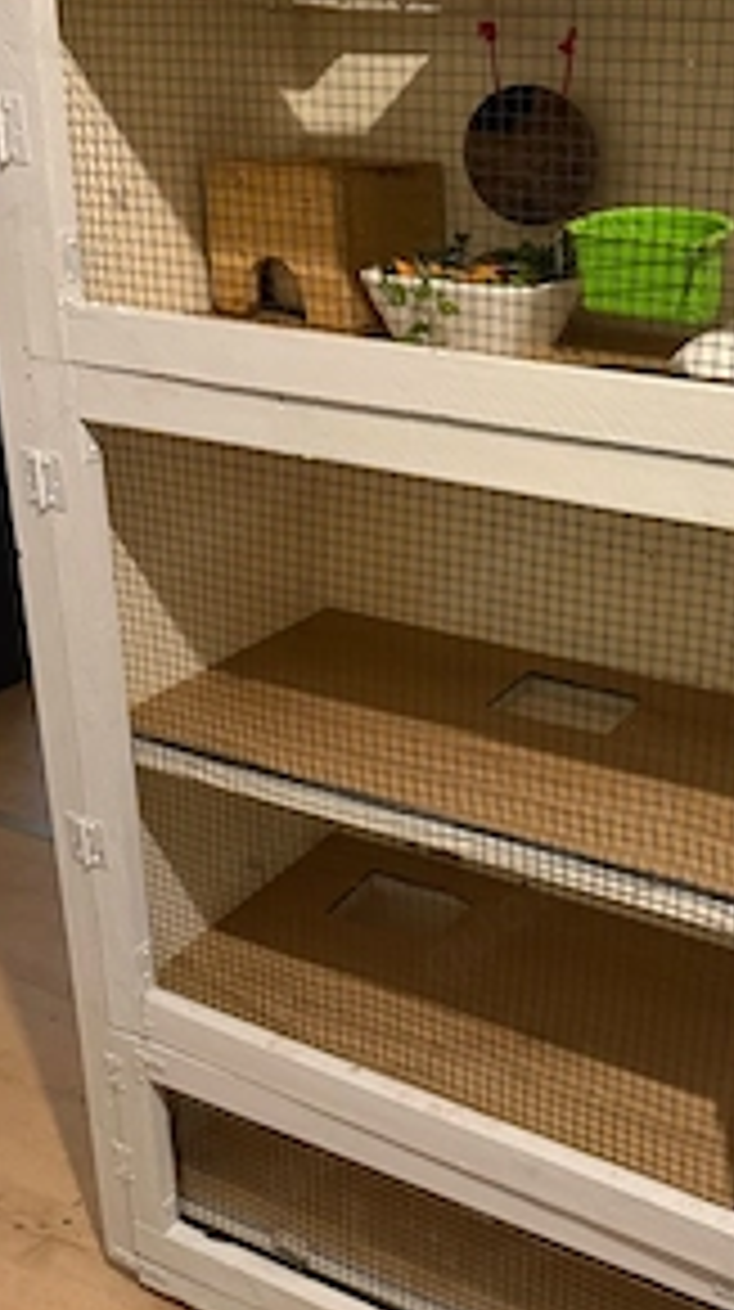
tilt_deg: -20.1
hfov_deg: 31.3
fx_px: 1250
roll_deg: -2.6
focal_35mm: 36
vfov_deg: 55.2
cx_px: 648
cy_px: 581
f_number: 1.78
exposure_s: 1/50
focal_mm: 6.76
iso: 500
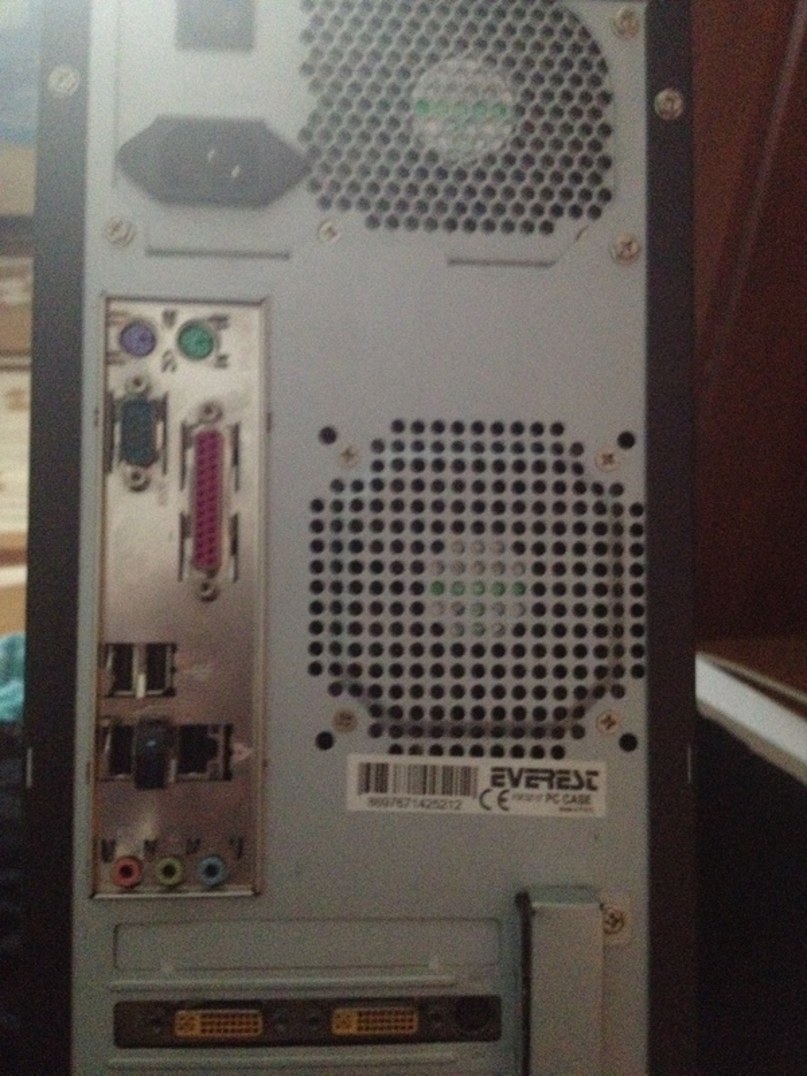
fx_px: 1088
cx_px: 404
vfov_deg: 52.6
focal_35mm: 35
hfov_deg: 40.7
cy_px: 538
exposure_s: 1/15
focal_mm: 4.28
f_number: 2.4
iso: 800
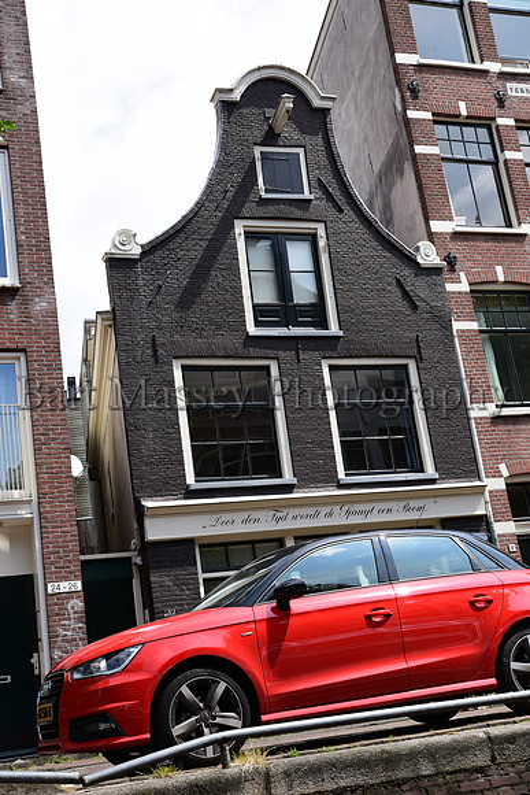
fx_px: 1103
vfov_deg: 39.6
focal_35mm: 50
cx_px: 265
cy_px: 398
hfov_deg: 27.0
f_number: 9
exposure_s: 1/320
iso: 200
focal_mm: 50
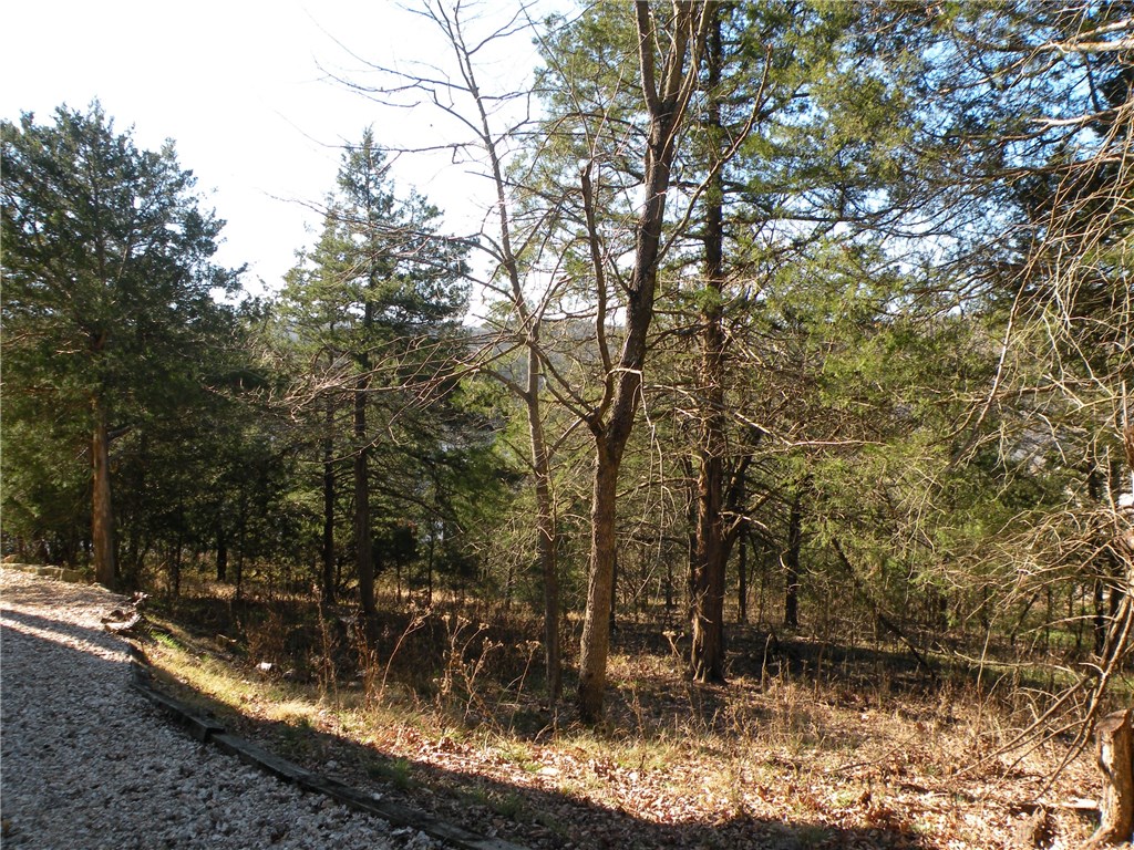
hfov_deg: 65.3
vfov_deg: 51.4
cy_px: 425
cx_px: 567
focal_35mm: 27
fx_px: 885
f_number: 4
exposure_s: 1/136
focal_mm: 4.7
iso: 64
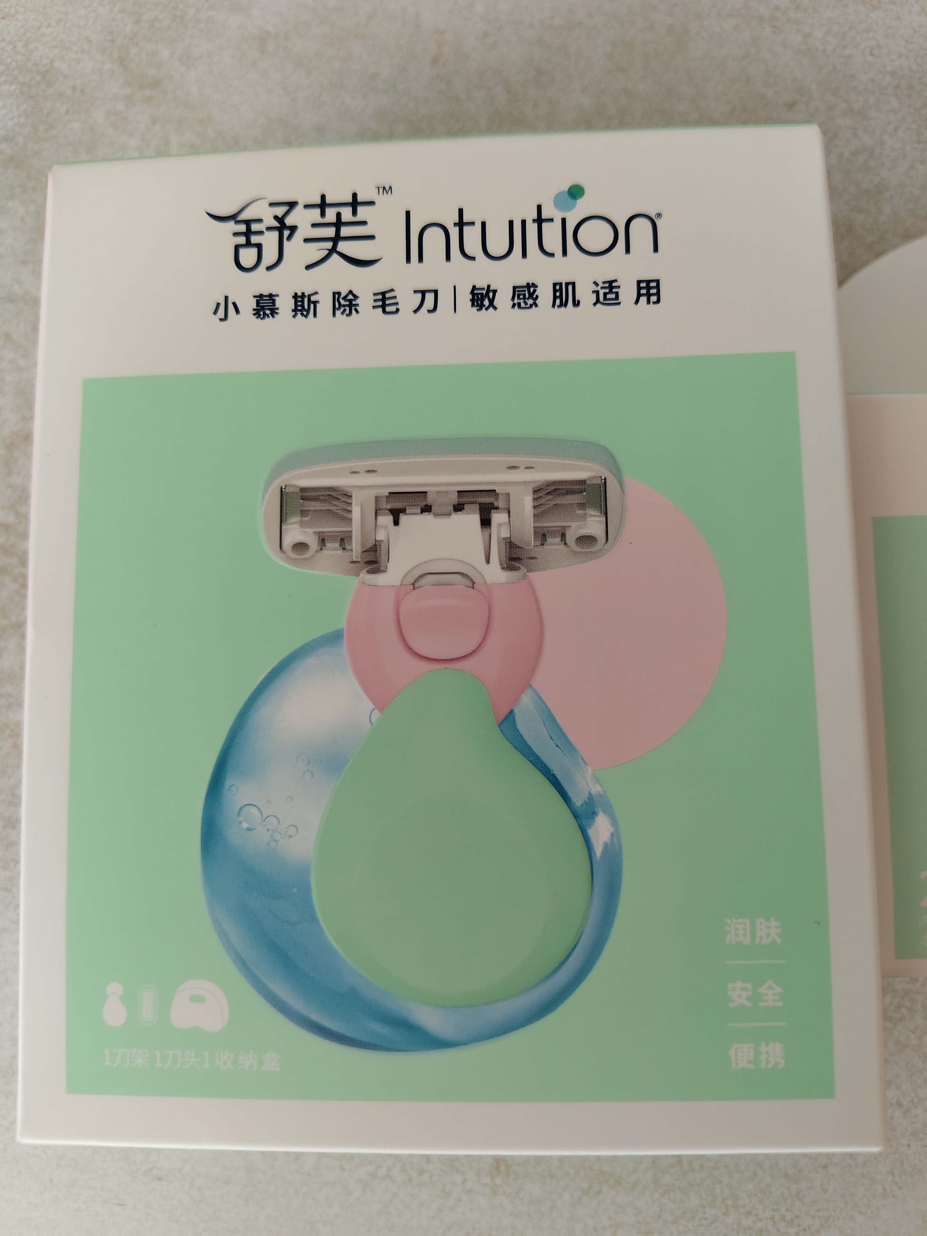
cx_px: 464
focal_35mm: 23
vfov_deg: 73.9
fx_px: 821
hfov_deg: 58.9
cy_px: 618
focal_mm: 5.56
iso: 1673
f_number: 1.88
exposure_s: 1/50
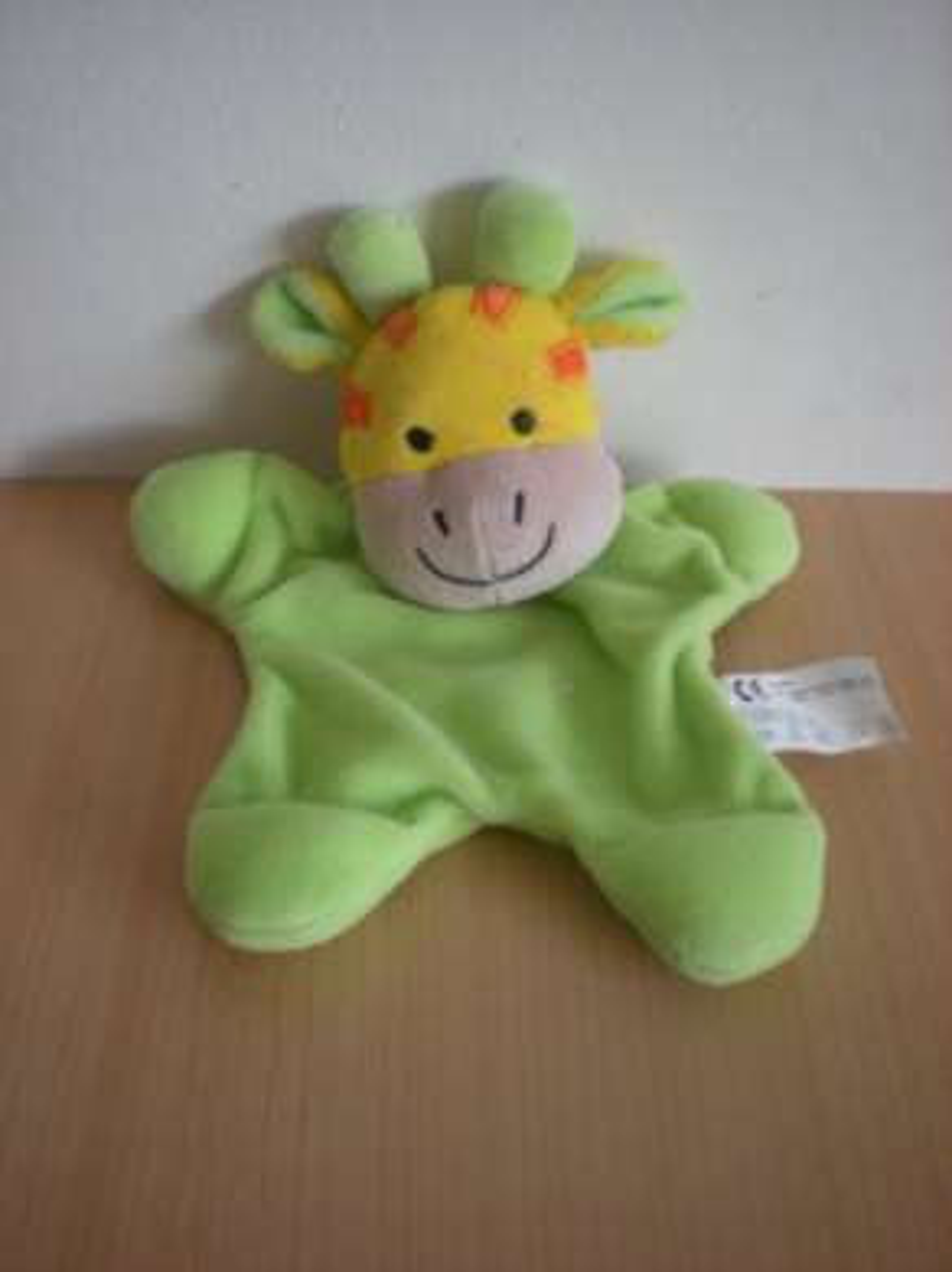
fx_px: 1395
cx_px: 476
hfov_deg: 37.7
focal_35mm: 38
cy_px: 636
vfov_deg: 49.0
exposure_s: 1/12.8
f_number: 3.1
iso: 200
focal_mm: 6.3
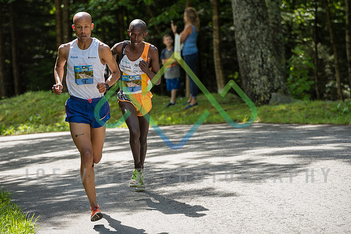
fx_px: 1950
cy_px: 117
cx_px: 176
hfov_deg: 10.3
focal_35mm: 200
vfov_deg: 6.9
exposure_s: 1/250
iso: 200
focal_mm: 200
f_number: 5.6
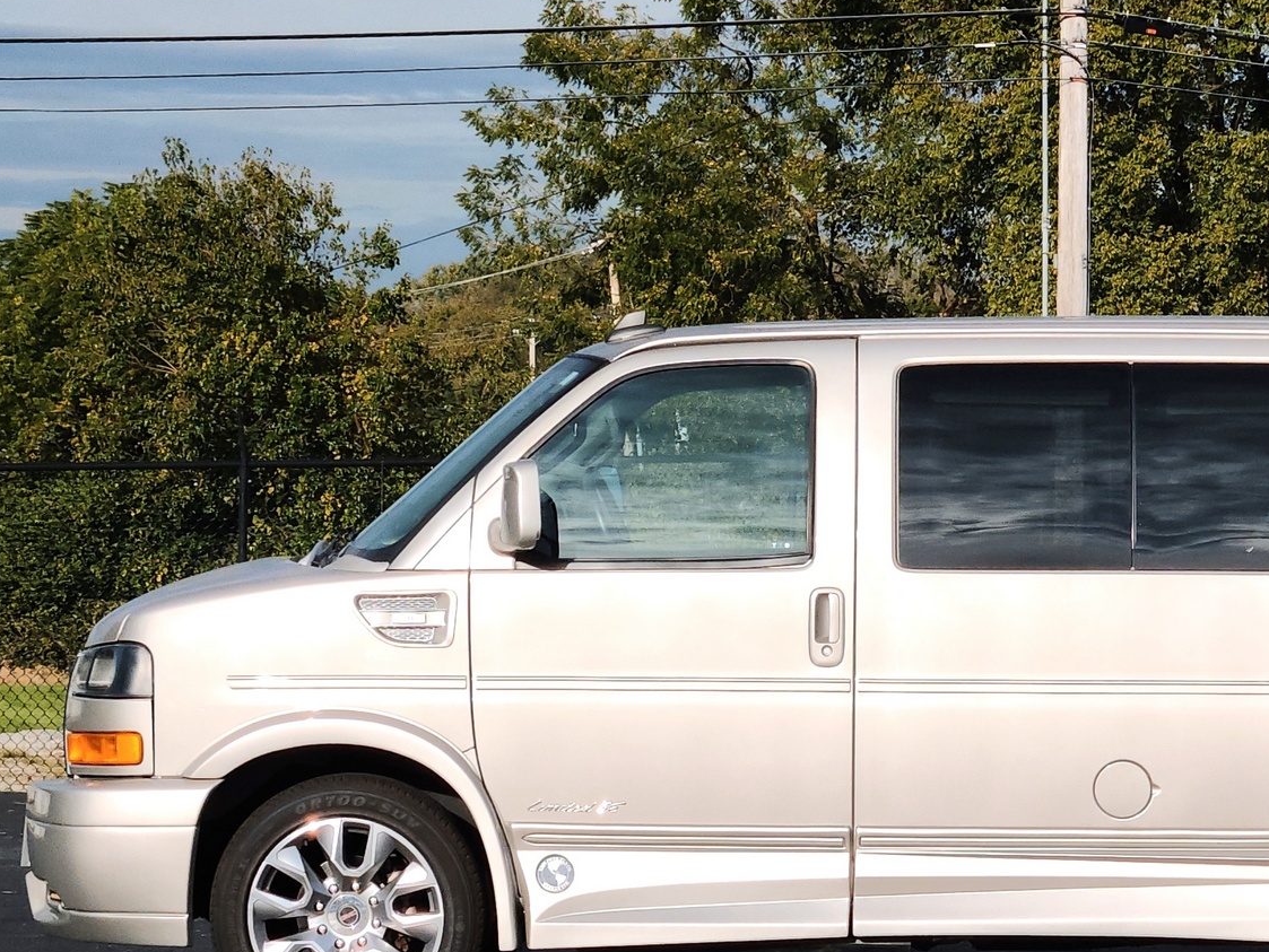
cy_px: 545
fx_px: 4951
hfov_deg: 14.5
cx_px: 1027
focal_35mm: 135
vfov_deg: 11.0
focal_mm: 17.5
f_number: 2.4
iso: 50
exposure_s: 1/924
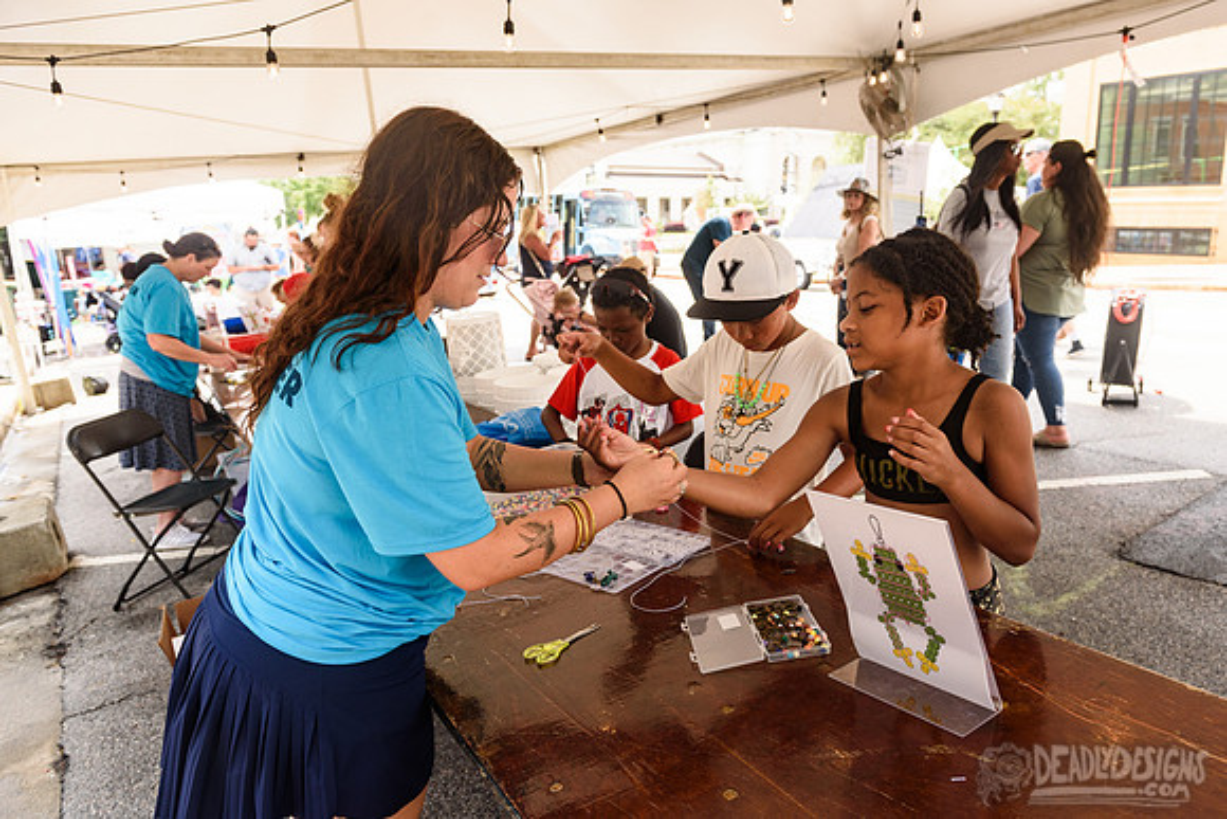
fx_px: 891
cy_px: 398
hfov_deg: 69.0
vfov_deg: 49.4
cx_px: 666
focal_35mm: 26
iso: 200
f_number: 5
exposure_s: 1/400
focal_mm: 24
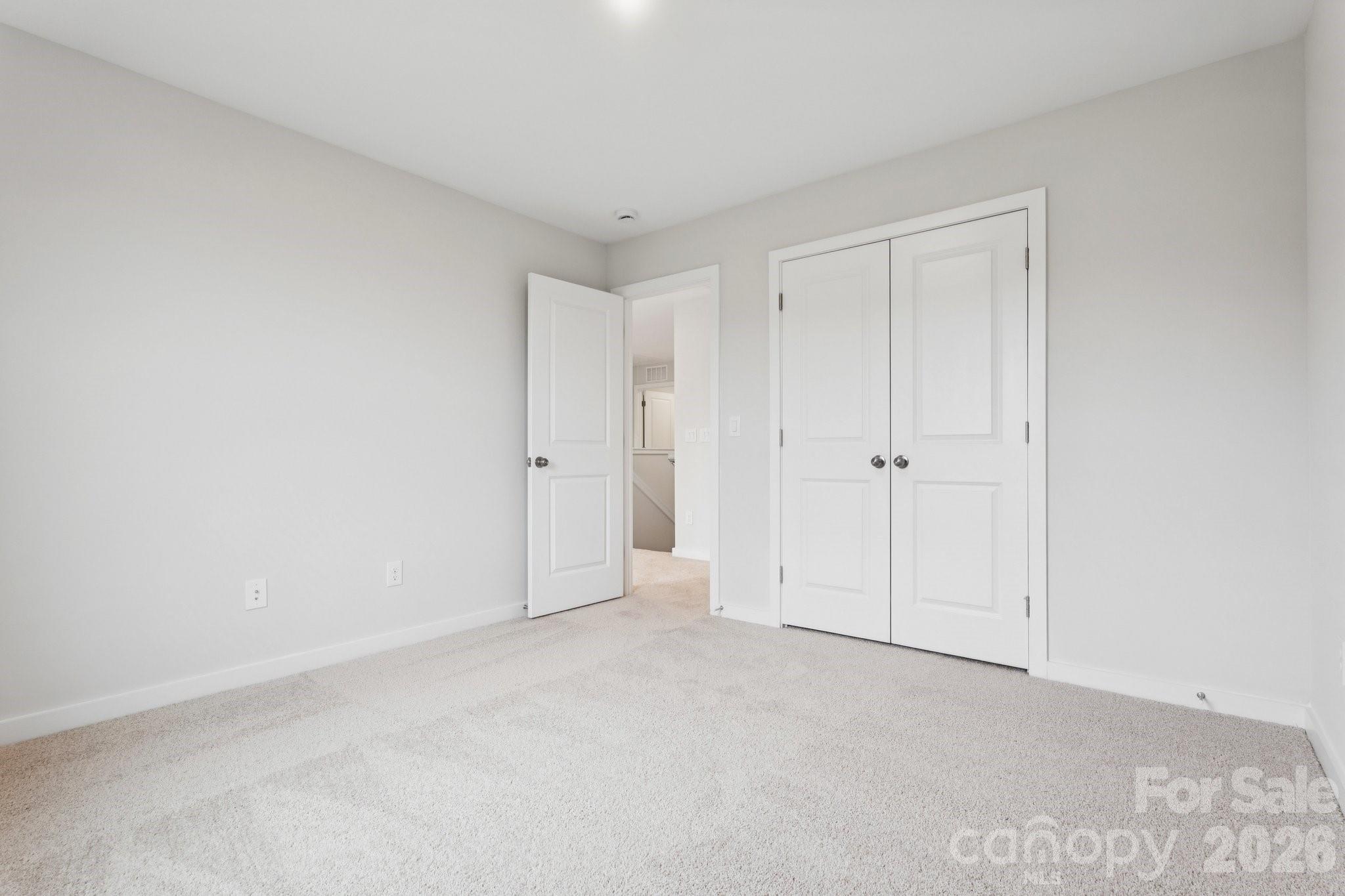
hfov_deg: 96.7
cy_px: 448
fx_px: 598
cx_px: 672
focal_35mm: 16
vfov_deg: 73.7
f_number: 8
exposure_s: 1/30
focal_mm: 16
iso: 640
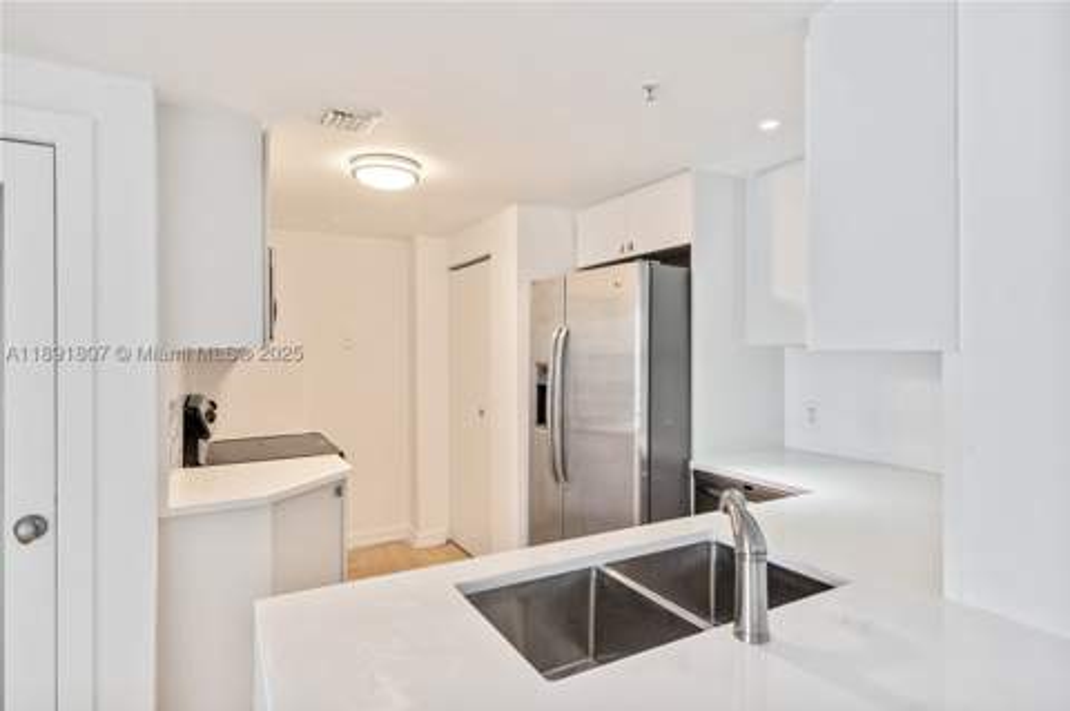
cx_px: 535
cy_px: 356
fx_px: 534
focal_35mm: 18
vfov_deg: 67.3
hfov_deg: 90.1
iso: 640
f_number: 8
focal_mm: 18
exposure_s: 1/15
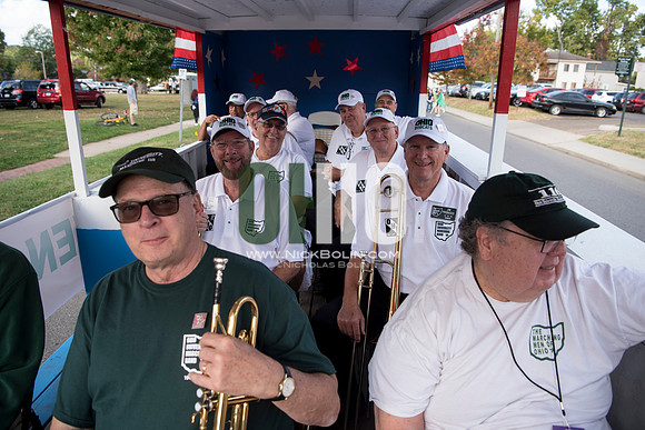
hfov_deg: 73.7
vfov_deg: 53.2
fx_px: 430
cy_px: 215
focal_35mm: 24
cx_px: 322
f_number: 4.5
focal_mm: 24
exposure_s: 1/320
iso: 250
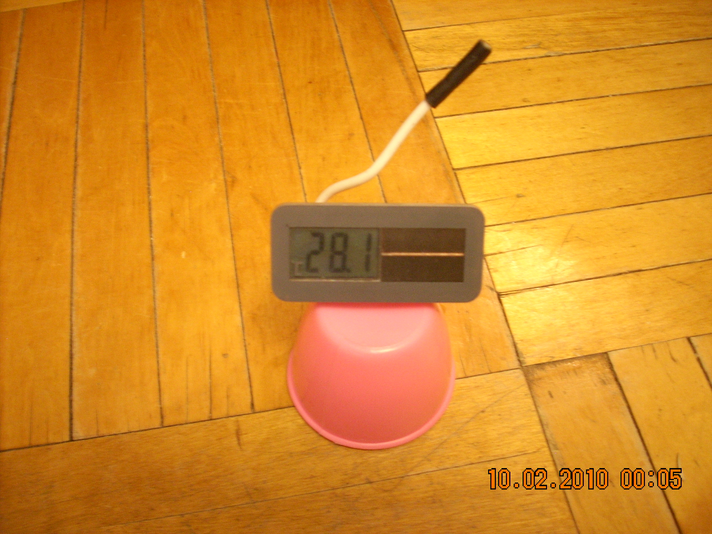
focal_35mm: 37
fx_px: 761
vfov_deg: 38.7
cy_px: 267
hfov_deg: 50.1
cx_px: 356
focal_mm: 6.2
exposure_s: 1/4
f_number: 2.8
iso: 227
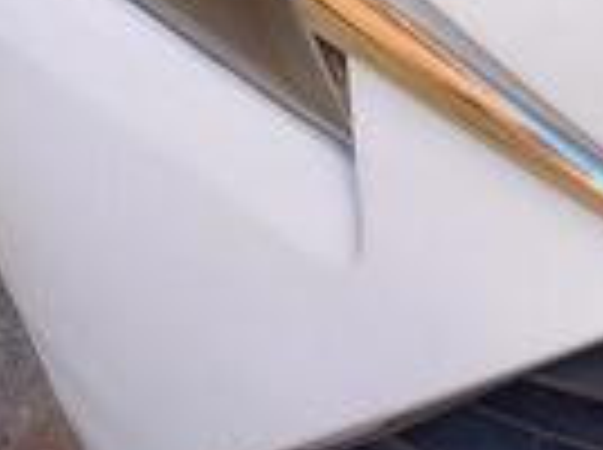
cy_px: -556
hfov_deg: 13.6
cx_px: 1305
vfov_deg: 11.0
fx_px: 2034
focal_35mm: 117
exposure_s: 1/100
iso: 40
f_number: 1.8
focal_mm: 5.23
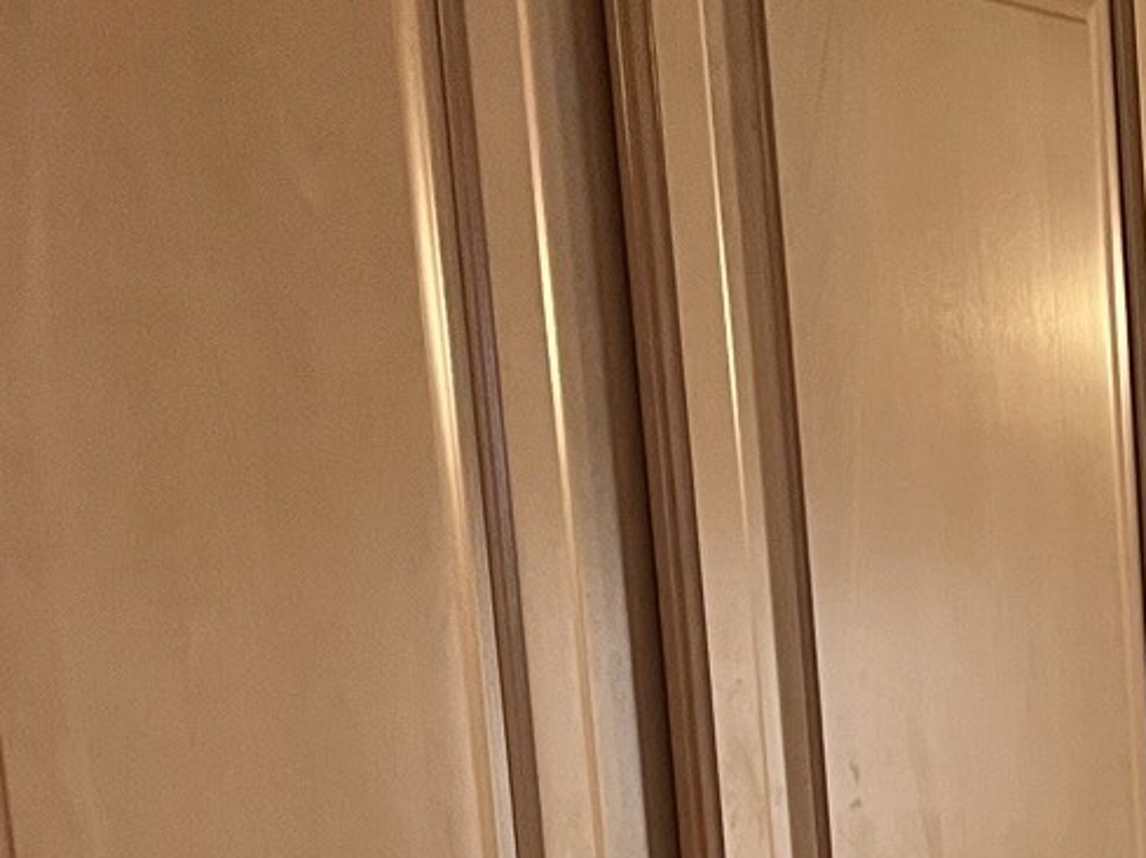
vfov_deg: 12.0
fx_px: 3606
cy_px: 1749
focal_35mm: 109
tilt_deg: -12.9
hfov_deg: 16.4
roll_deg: +1.3
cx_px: 1739
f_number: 1.6
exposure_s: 1/60
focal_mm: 5.1
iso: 125
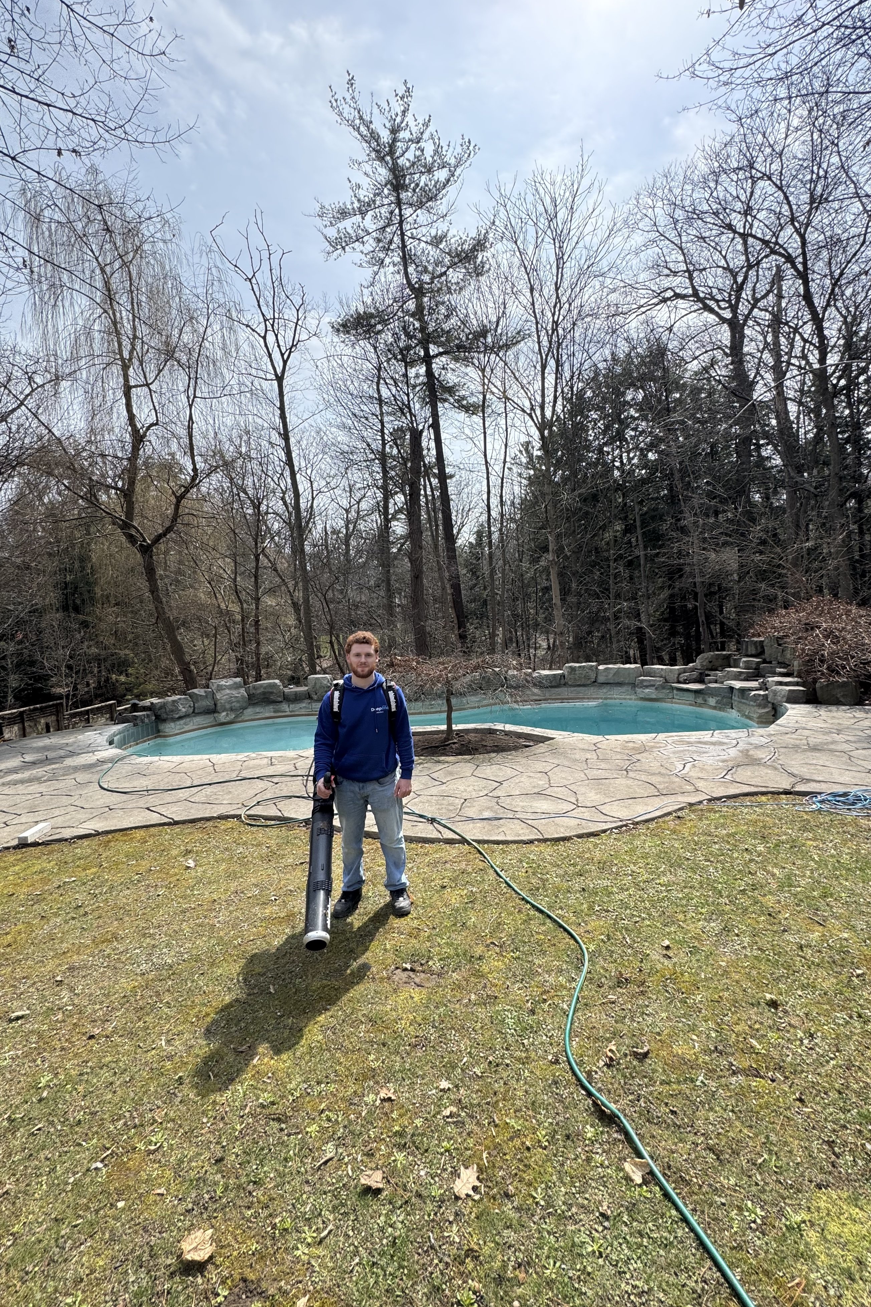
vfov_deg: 100.4
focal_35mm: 15
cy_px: 635
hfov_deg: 77.3
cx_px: 446
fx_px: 544
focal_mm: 2.22
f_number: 2.2
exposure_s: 1/1160
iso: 50
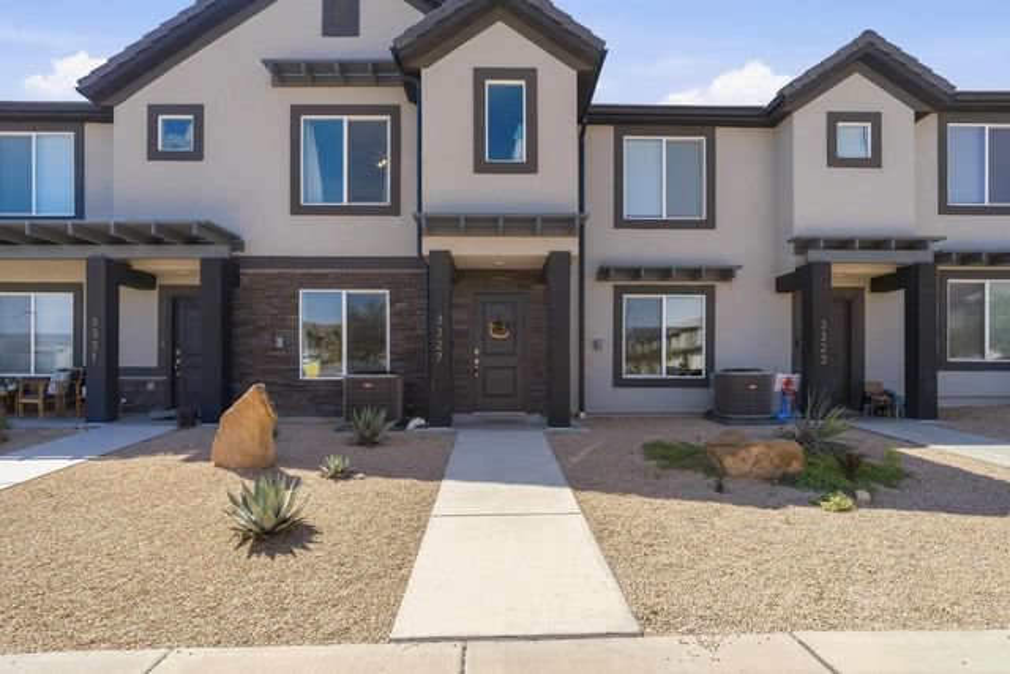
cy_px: 337
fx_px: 449
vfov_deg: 73.8
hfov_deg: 96.7
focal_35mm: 16
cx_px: 505
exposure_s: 1/2000
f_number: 6.3
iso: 800
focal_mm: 16
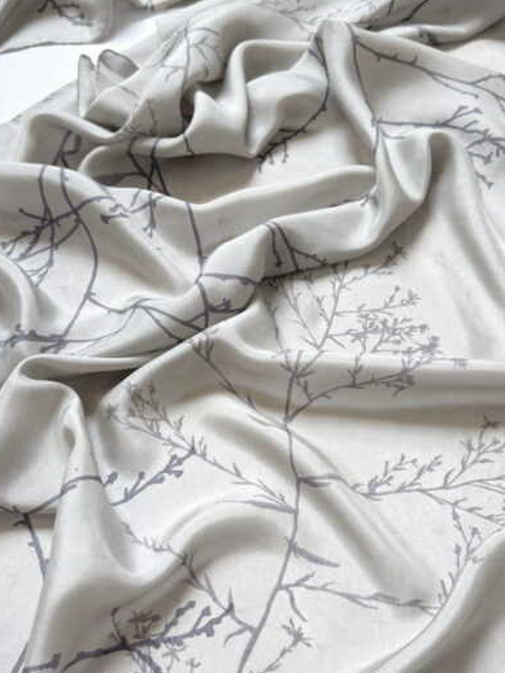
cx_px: 271
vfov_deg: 50.1
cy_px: 349
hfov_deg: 38.6
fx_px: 720
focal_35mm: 37
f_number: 1.8
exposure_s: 1/121
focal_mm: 6.8
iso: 160
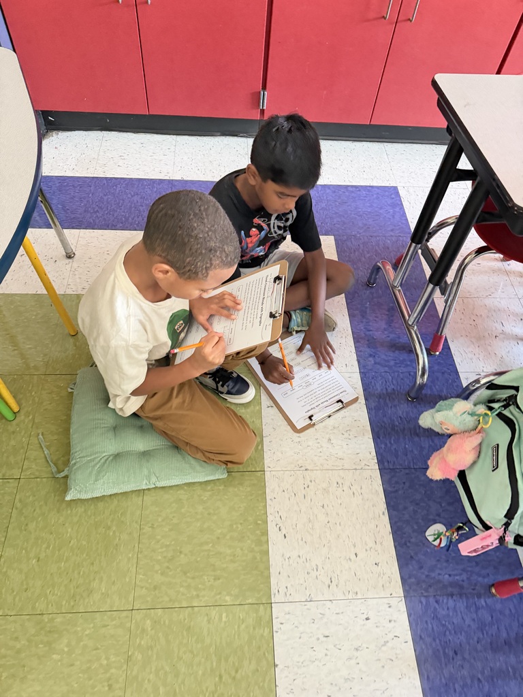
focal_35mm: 24
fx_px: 483
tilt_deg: -56.9
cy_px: 348
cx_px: 262
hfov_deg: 56.8
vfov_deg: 71.6
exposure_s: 1/60
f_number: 1.78
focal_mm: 6.76
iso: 640
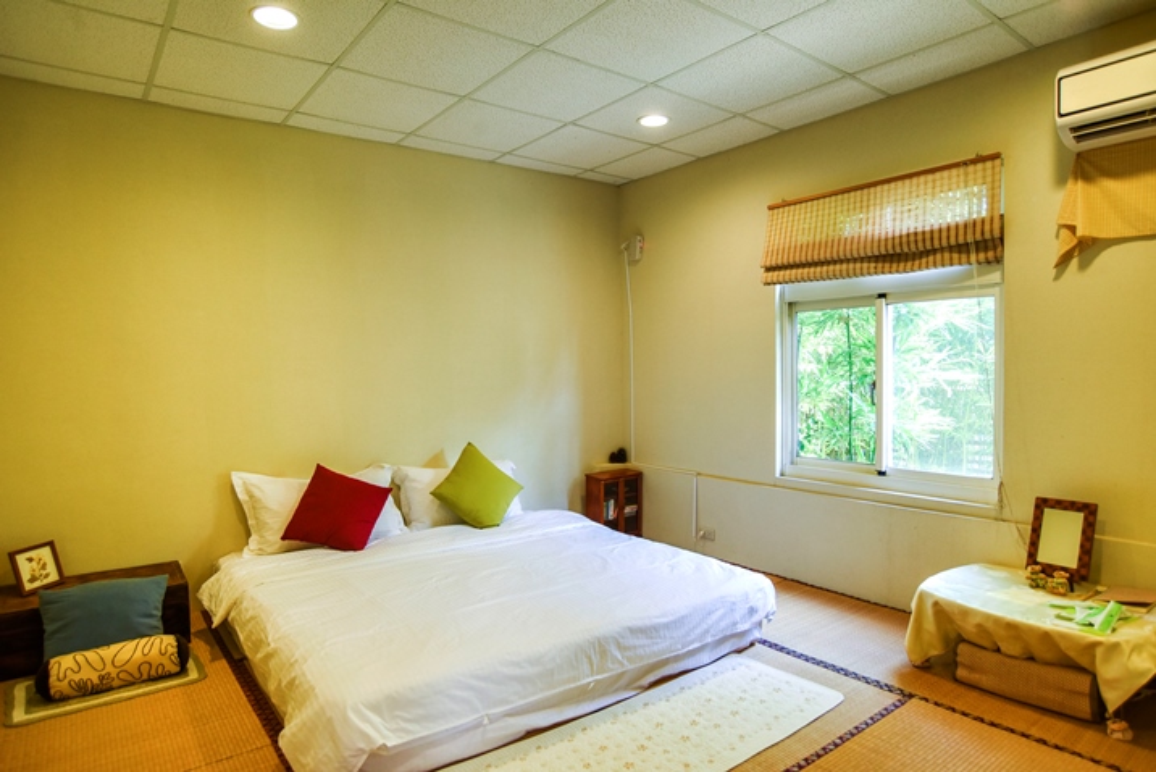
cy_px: 386
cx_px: 578
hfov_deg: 81.2
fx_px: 675
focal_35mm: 21
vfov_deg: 59.5
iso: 800
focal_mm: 21
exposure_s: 1/40
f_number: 6.3
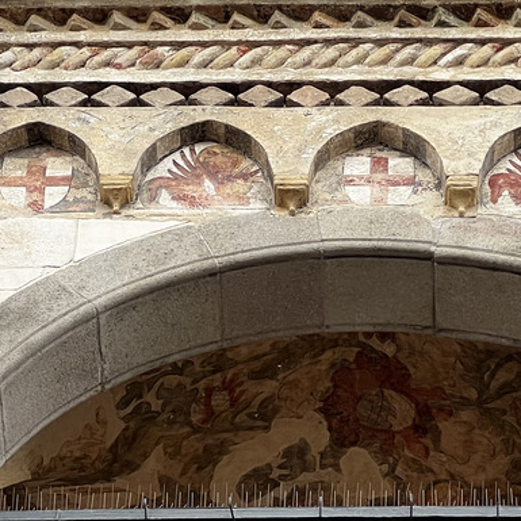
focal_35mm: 212
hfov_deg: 8.3
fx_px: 3610
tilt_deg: +50.1
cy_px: 563
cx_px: 333
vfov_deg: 8.2
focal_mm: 9
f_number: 2.8
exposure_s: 1/122
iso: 40
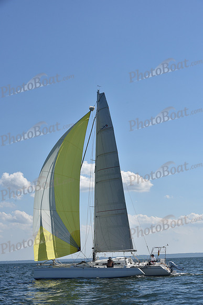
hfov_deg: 19.5
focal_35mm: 70
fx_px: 592
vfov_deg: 28.8
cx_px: 102
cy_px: 152
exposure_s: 1/1250
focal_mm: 70
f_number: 11
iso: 320
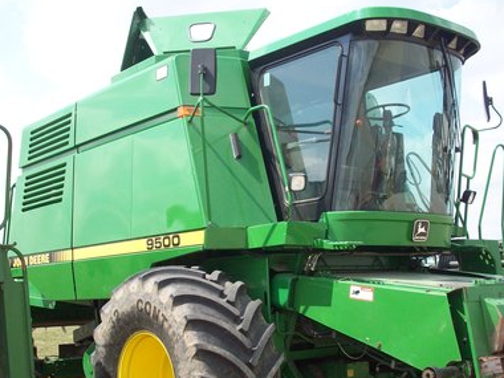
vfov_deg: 27.4
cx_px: 241
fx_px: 772
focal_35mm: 53
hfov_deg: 36.2
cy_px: 235
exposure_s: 1/218
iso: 80
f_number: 5.6
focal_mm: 6.2
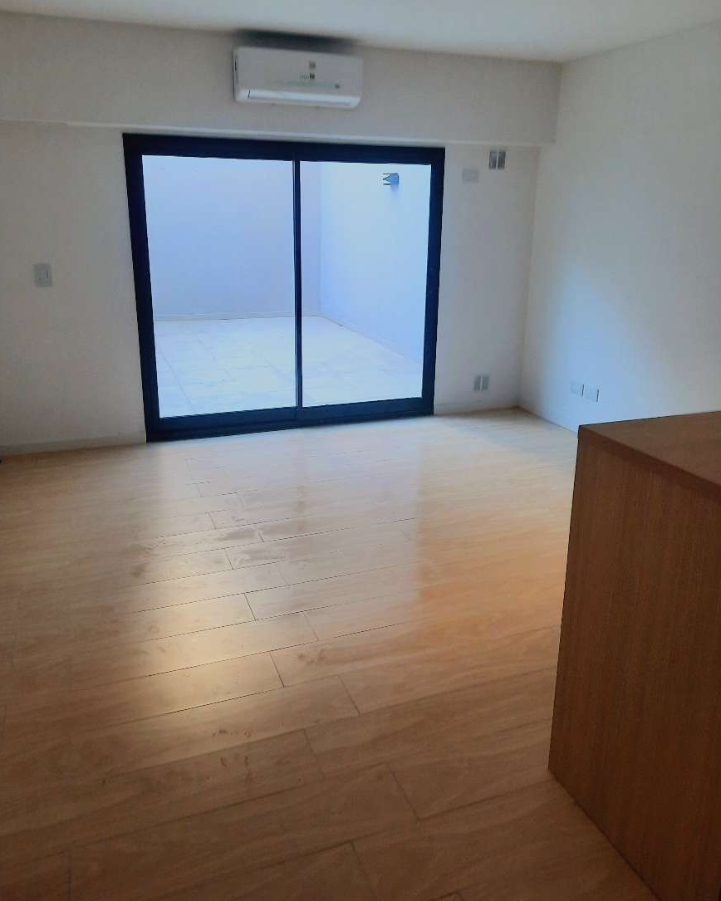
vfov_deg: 64.0
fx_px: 720
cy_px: 418
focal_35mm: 27
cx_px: 352
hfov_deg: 53.2
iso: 125
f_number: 2
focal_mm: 4.6
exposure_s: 1/50
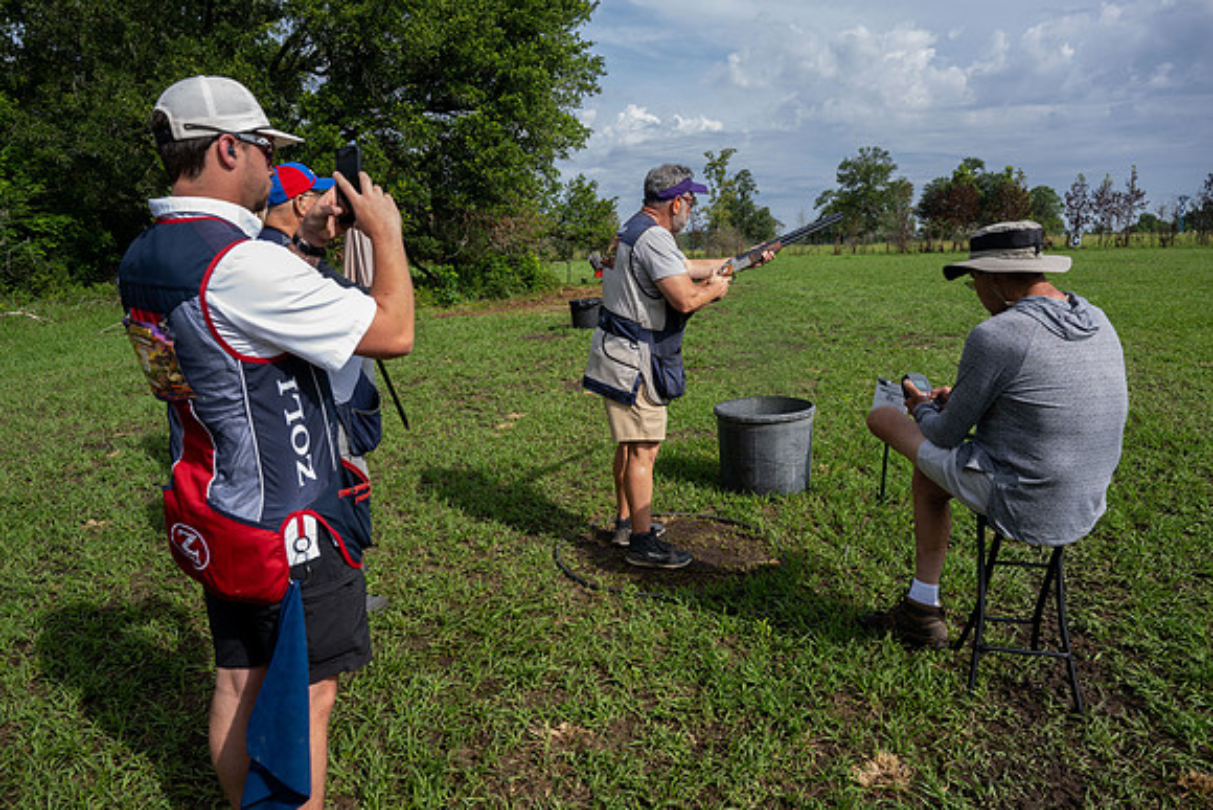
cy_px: 405
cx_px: 606
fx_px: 809
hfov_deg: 73.7
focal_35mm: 24
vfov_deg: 53.2
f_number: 6.3
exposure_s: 1/100
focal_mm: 24
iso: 64
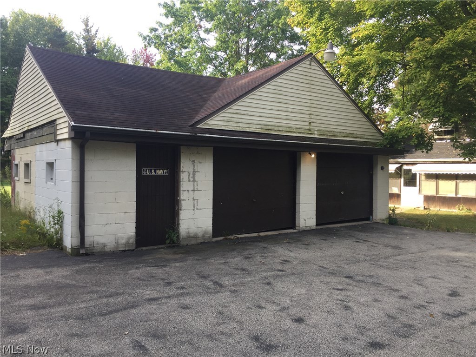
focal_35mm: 29
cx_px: 238
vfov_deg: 48.2
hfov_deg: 61.7
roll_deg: -0.9
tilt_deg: -3.6
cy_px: 178
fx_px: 399
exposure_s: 1/200
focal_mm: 4.15
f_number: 2.2
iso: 32
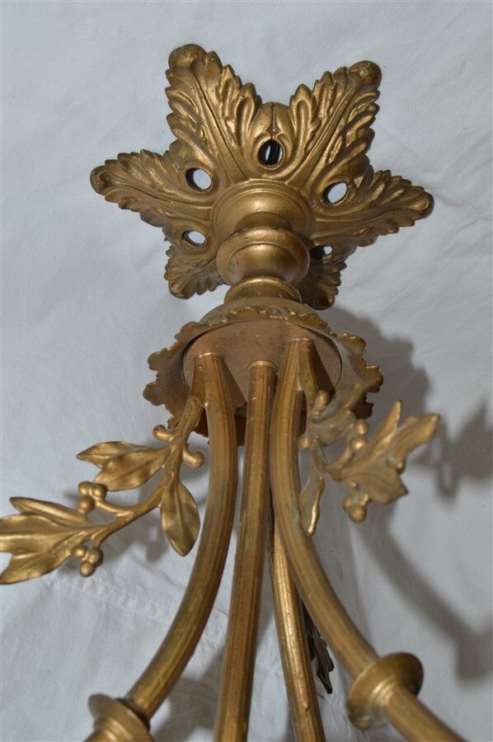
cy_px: 371
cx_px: 246
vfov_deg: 43.6
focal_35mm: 45
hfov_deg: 29.8
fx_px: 926
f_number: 8
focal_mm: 30
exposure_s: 1/60
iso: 100
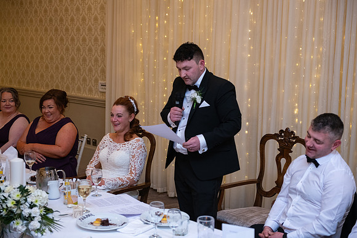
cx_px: 178
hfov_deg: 35.6
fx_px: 555
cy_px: 119
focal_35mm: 56
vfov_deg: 24.2
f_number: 3.5
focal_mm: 56
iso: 1000
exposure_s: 1/160
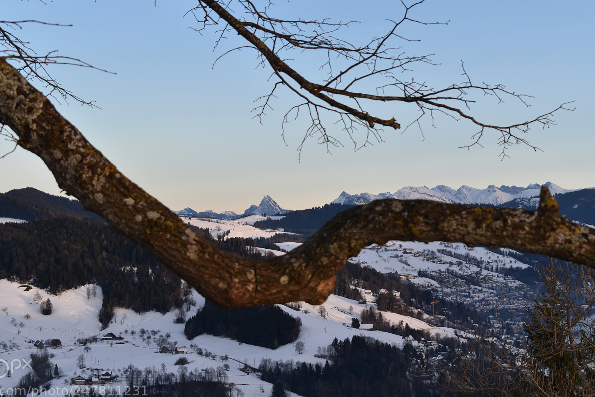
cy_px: 199
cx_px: 265
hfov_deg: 21.8
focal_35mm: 94
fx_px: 1546
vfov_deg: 14.6
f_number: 8
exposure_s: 1/250
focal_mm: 55
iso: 320
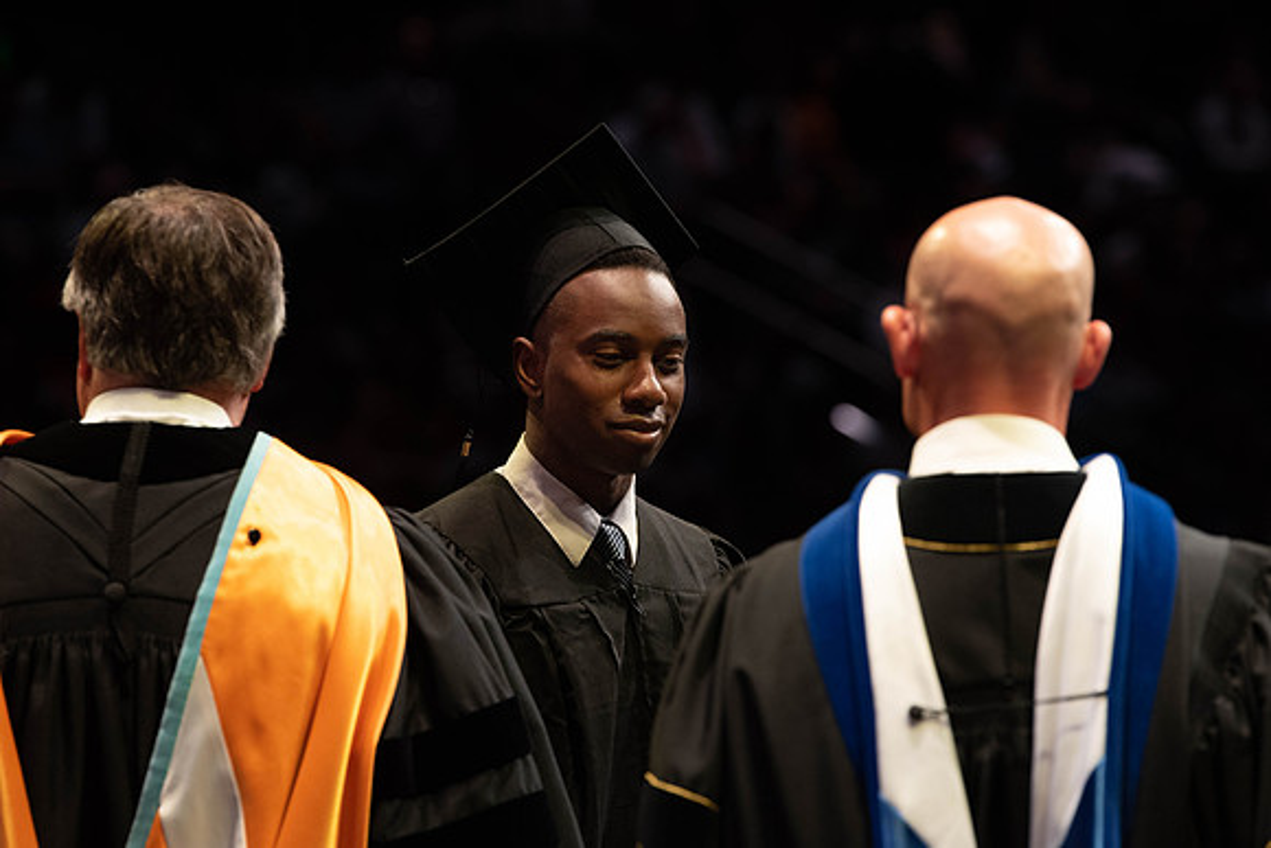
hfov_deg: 10.6
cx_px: 636
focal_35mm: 193
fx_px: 6824
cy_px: 424
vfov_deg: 7.1
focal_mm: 185
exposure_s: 1/320
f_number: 4.5
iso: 1600
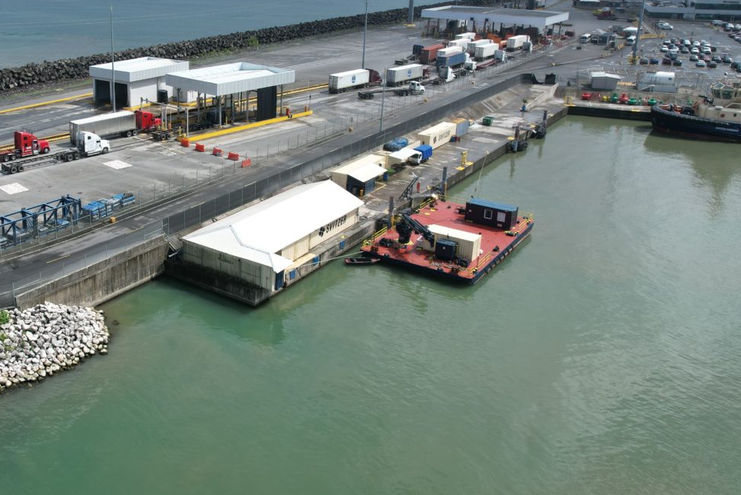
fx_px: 721
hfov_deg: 52.0
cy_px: 180
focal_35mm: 35
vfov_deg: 37.6
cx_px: 181
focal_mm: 8.38
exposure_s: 1/2500
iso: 110
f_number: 2.8
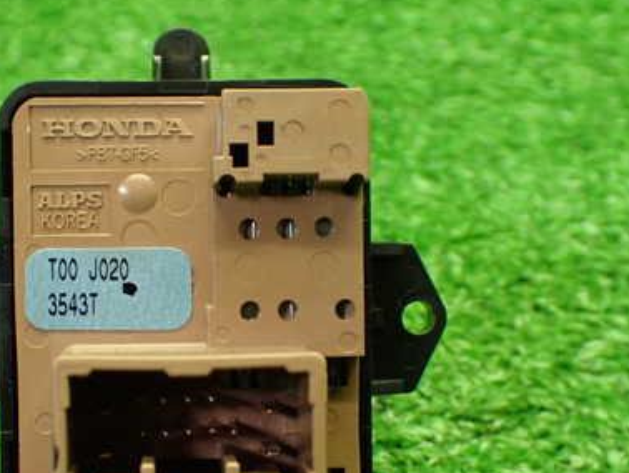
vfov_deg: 22.5
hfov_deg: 29.6
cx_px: 201
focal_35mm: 65
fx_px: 1182
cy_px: 310
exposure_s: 1/80
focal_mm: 7.31
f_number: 2.8
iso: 800
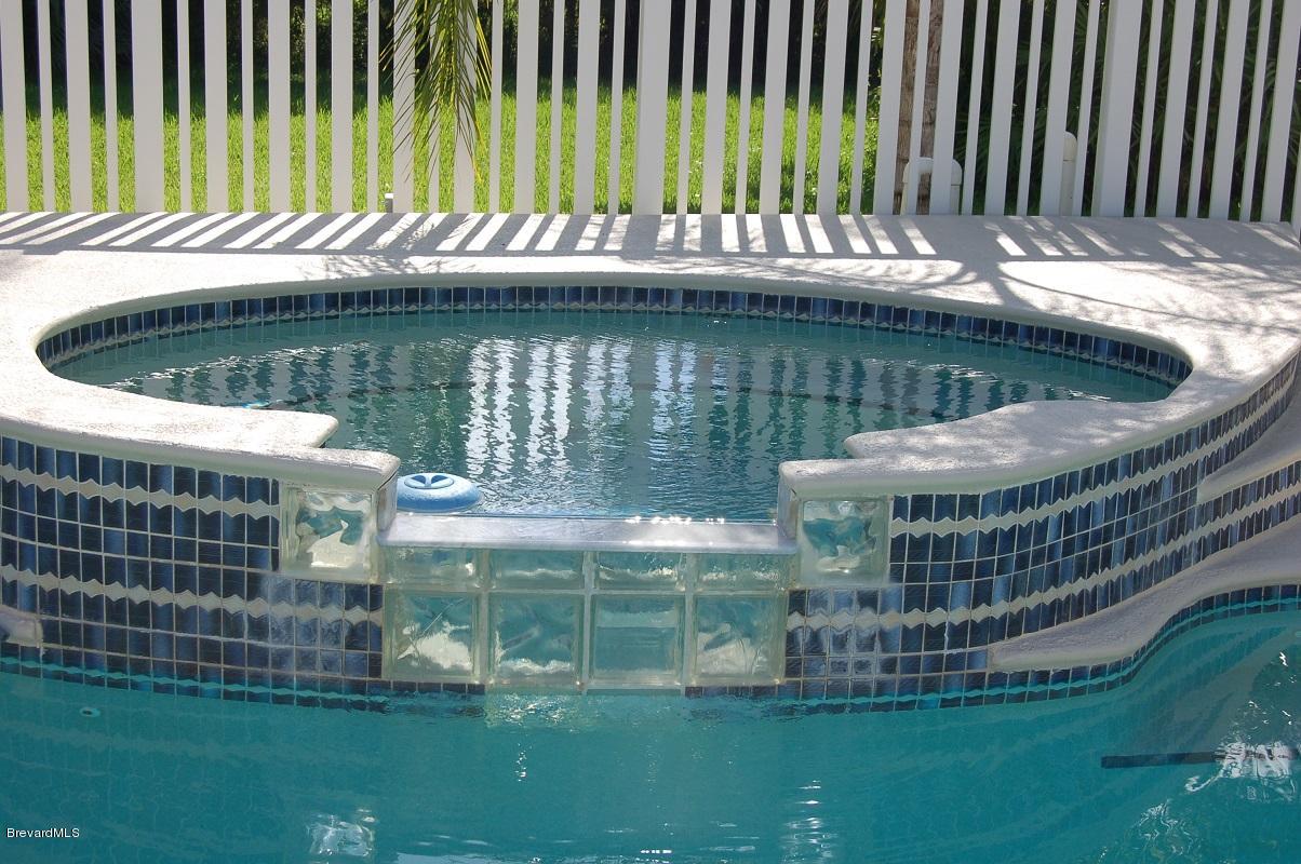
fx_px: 2058
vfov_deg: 23.7
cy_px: 432
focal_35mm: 57
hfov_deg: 35.1
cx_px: 650
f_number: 9
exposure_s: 1/320
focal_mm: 38
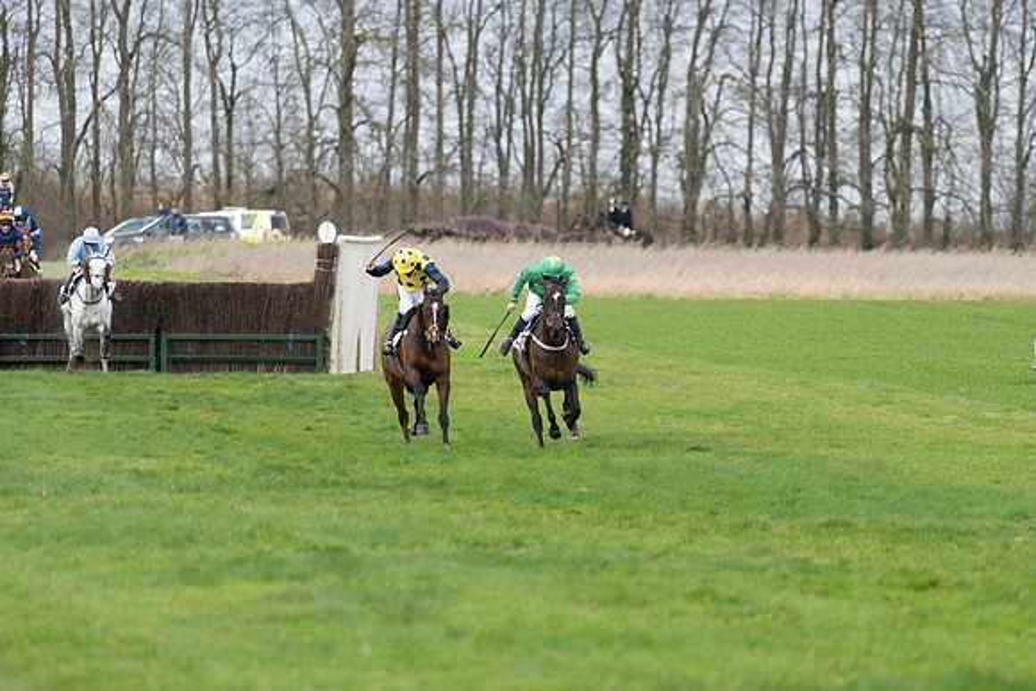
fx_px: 12089
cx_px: 518
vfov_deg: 3.3
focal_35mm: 420
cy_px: 346
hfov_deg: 4.9
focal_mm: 280
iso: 500
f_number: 4
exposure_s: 1/1250
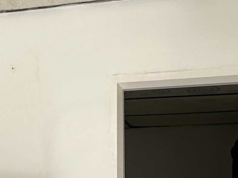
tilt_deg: -5.2
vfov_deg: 19.8
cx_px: 109
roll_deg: -0.8
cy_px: 255
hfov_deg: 29.4
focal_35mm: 66
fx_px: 454
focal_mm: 2.22
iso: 160
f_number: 2.2
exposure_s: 1/99
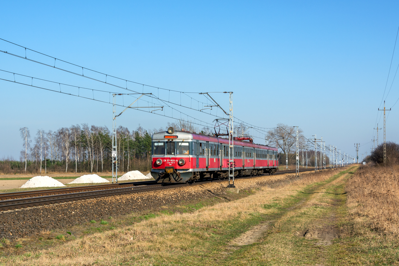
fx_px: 798
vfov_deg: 18.9
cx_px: 200
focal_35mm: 72
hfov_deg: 28.1
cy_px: 133
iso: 125
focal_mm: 48
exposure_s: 1/500
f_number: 9
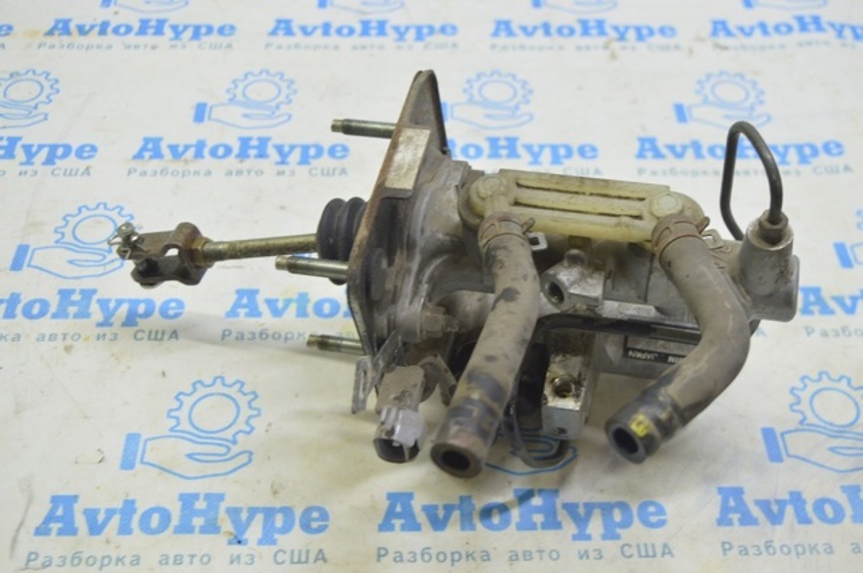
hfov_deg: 43.7
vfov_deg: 29.8
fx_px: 1077
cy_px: 286
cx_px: 432
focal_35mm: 45
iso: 400
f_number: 5.6
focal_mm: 30
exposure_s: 1/20
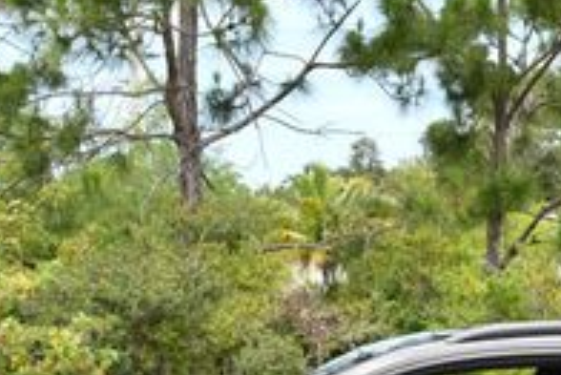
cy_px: 444
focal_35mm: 157
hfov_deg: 13.0
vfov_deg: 8.7
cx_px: 509
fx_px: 2448
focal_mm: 24
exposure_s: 1/250
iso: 200
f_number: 7.1
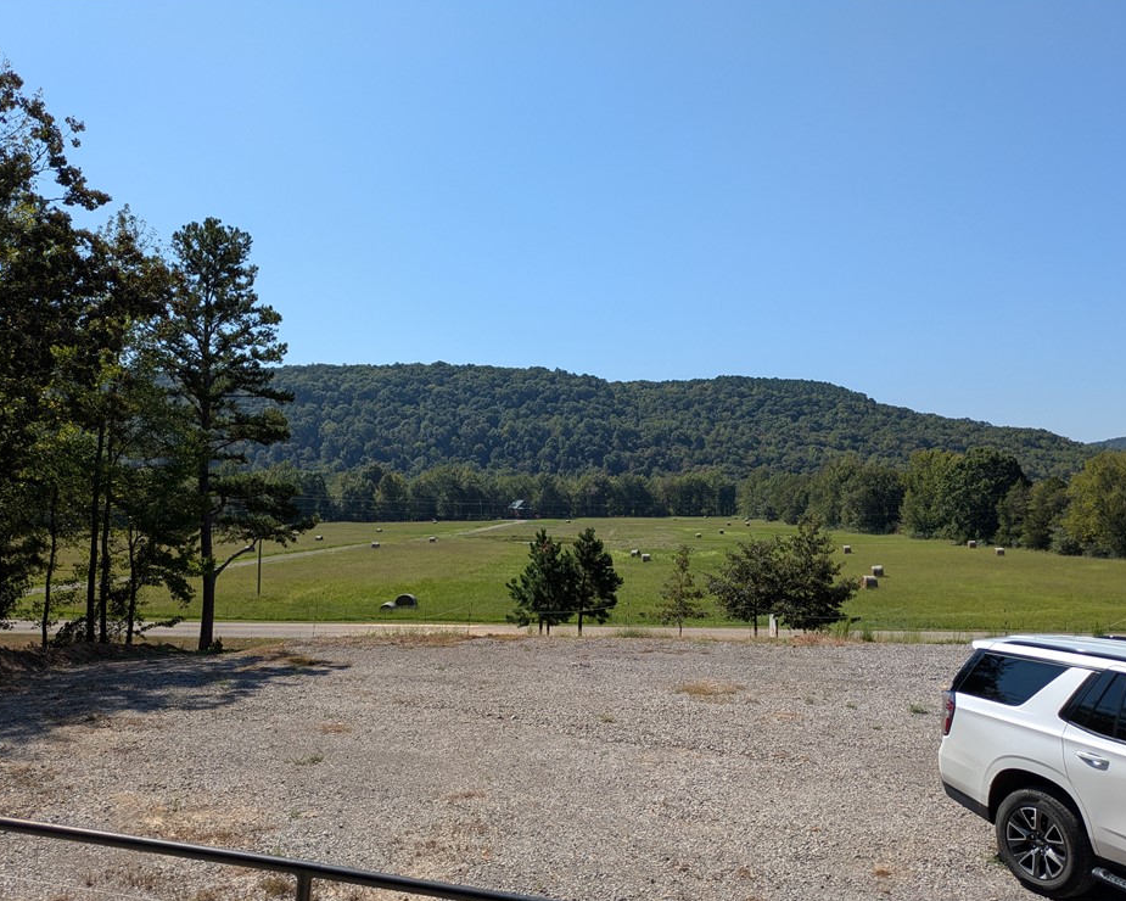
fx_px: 900
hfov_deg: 64.1
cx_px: 556
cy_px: 457
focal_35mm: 27
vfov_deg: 53.2
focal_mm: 5.43
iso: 48
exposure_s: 1/2632
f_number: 1.89
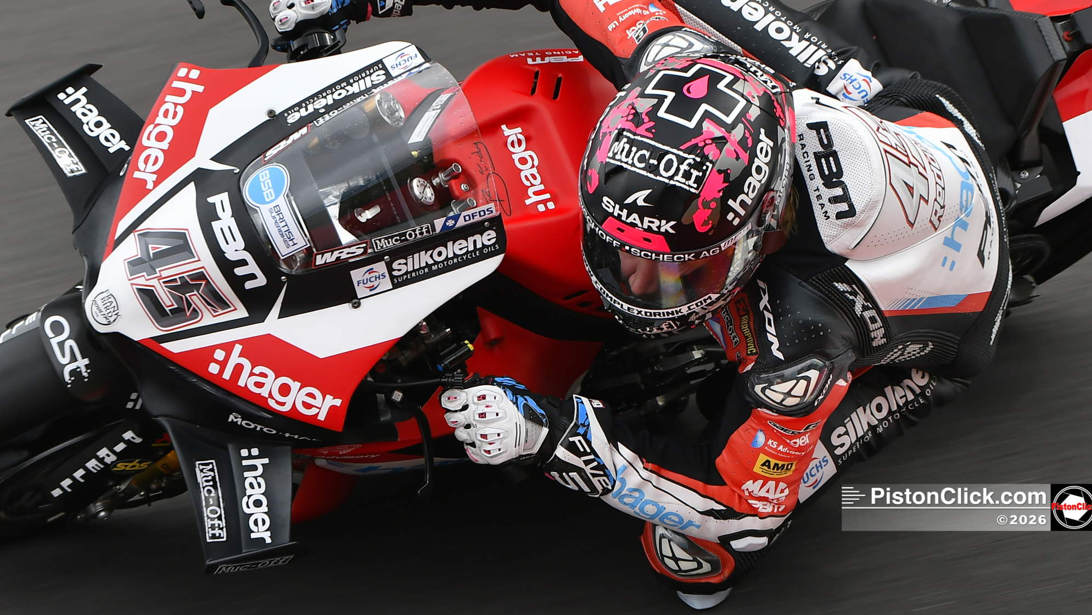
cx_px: 548
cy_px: 250
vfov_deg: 6.1
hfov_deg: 10.9
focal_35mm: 198
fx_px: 5720
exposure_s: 1/320
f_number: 4
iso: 160
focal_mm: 125
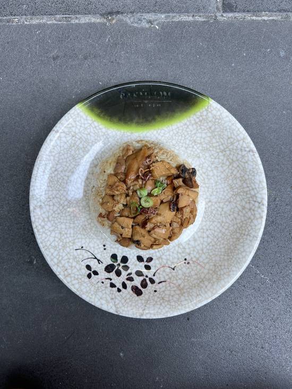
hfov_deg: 53.1
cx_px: 146
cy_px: 194
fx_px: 292
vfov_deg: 67.3
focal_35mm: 26
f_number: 1.5
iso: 32
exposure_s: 1/100
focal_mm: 5.7
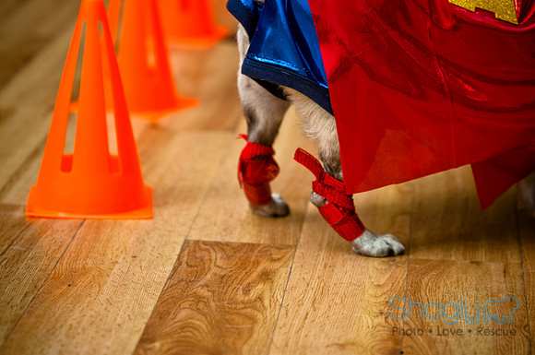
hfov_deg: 15.9
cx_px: 268
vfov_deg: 10.6
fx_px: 1914
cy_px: 178
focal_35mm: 129
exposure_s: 1/200
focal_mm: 86
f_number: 2.8
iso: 200
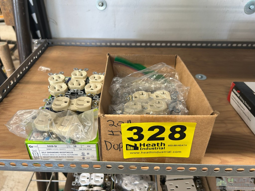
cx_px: 128
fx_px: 192
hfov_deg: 67.3
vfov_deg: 53.1
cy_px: 96
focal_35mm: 26
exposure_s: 1/60
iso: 125
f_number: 1.5
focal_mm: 5.7
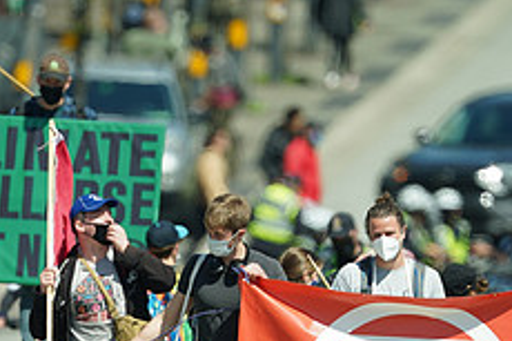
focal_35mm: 2119
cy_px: 393
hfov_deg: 1.0
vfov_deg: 0.6
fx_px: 30114
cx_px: 109
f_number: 6.3
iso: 100
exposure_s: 1/320
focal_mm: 840
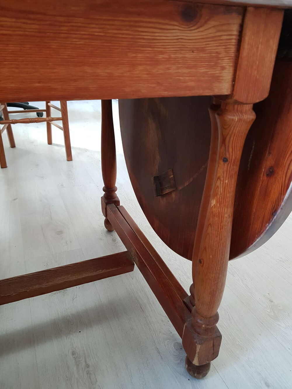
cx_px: 146
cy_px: 194
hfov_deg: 53.1
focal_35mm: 26
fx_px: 292
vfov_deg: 67.3
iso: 160
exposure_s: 1/50
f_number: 1.7
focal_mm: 4.2
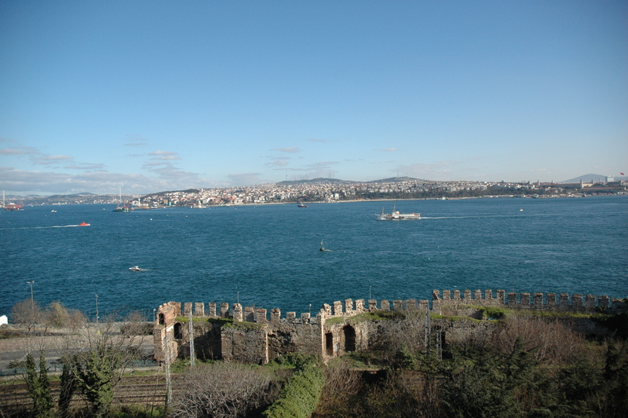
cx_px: 314
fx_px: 471
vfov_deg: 47.9
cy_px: 209
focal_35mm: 27
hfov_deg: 67.4
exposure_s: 1/3200
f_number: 3.5
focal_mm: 18
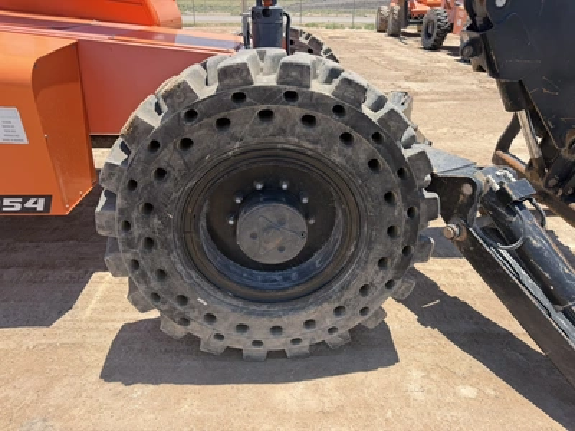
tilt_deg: -25.2
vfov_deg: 56.8
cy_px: 216
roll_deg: +0.9
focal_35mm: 24
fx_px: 399
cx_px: 288
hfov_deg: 71.6
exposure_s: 1/2370
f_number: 1.78
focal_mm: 6.76
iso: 80
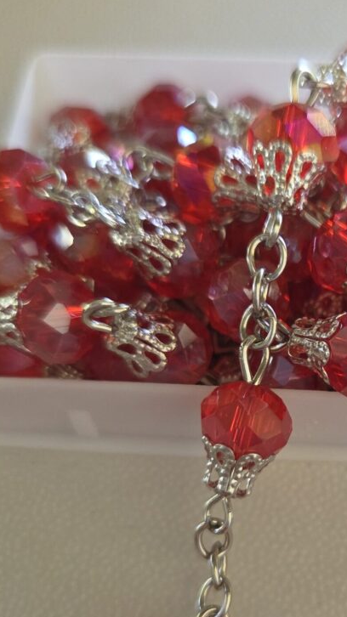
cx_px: 327
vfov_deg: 44.1
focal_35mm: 46
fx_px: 753
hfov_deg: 25.0
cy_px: 401
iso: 125
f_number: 1.8
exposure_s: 1/100
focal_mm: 5.4
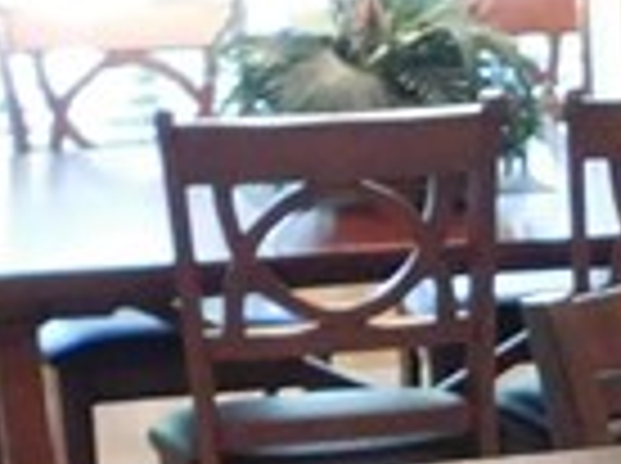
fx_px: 3062
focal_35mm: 171
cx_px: 1292
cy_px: 748
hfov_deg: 10.5
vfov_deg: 8.4
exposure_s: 1/15
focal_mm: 4
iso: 400
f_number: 3
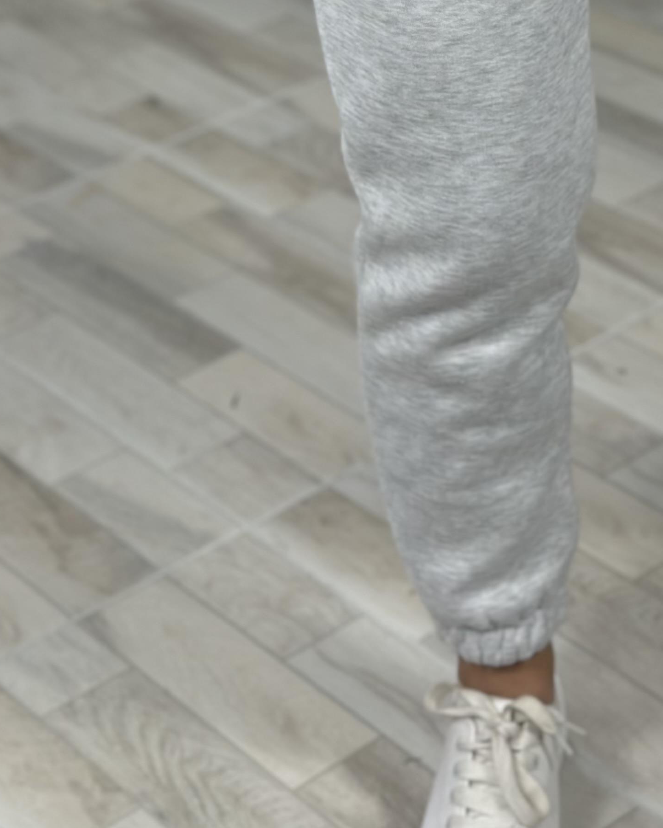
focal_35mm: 105
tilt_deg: -42.3
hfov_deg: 14.6
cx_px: 536
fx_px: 2576
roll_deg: +5.9
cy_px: -82
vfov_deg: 17.7
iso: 64
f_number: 1.78
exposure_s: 1/135
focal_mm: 6.86
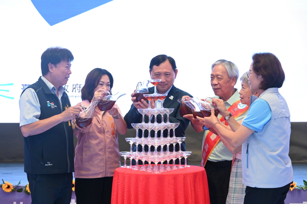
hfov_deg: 20.4
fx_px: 852
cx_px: 154
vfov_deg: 13.7
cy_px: 102
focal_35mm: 100
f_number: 6.3
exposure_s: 1/125
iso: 2800
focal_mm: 100
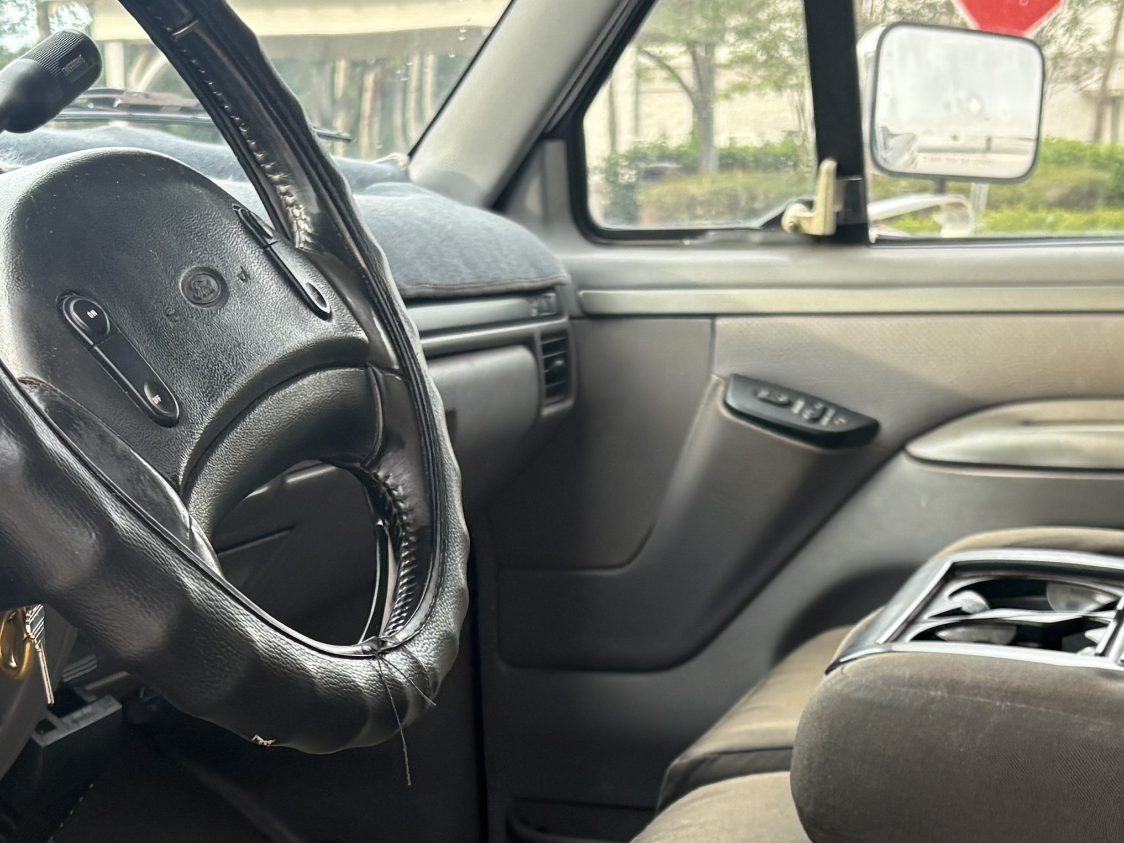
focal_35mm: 73
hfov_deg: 26.7
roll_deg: +1.6
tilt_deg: -14.6
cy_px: 818
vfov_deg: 19.6
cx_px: 528
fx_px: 2371
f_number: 1.6
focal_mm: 5.96
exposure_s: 1/121
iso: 100
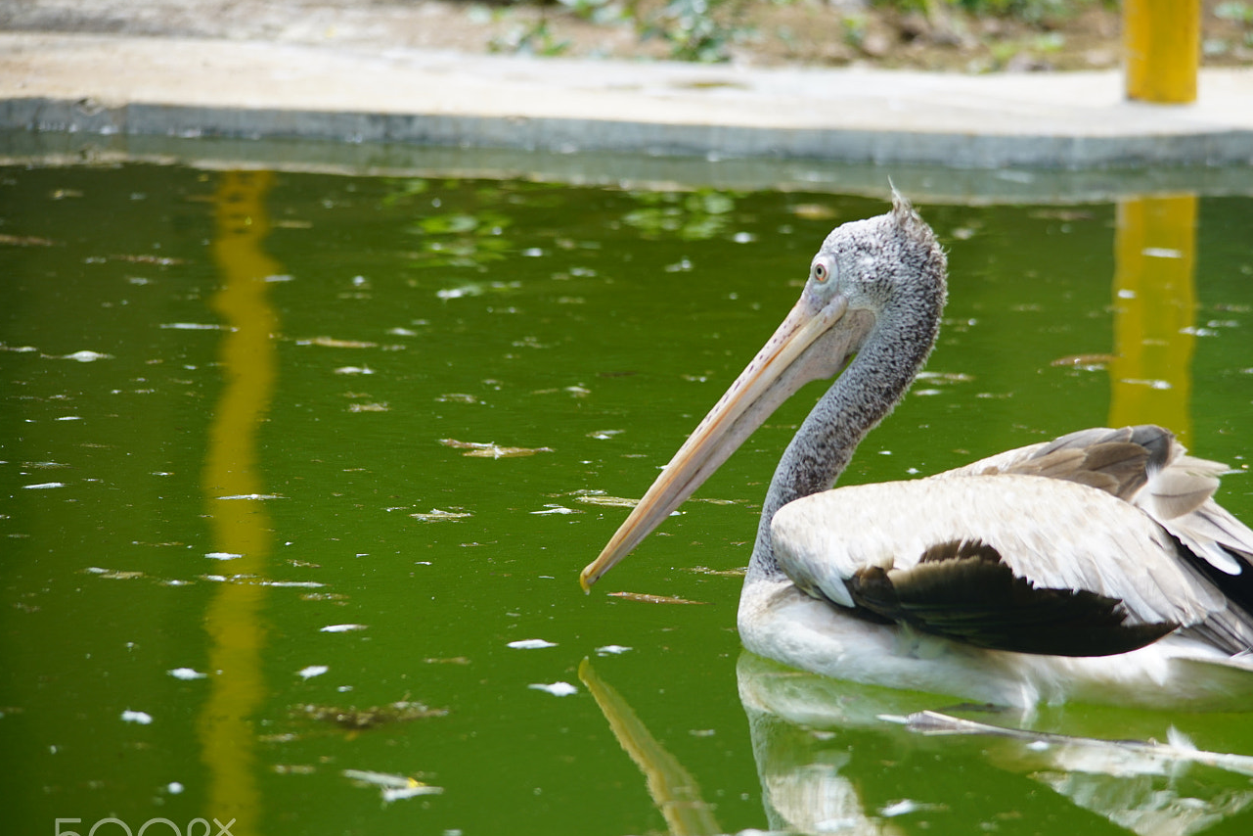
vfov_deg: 3.8
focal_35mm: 361
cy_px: 447
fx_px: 12564
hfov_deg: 5.7
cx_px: 776
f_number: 5.6
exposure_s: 1/320
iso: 250
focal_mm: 289
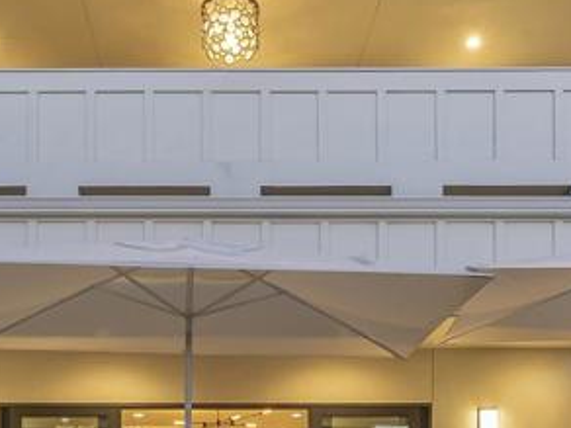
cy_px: 330
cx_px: 219
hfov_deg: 35.4
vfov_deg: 26.6
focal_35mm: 54
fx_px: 891
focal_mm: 16
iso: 800
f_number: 7.1
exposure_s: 1/4
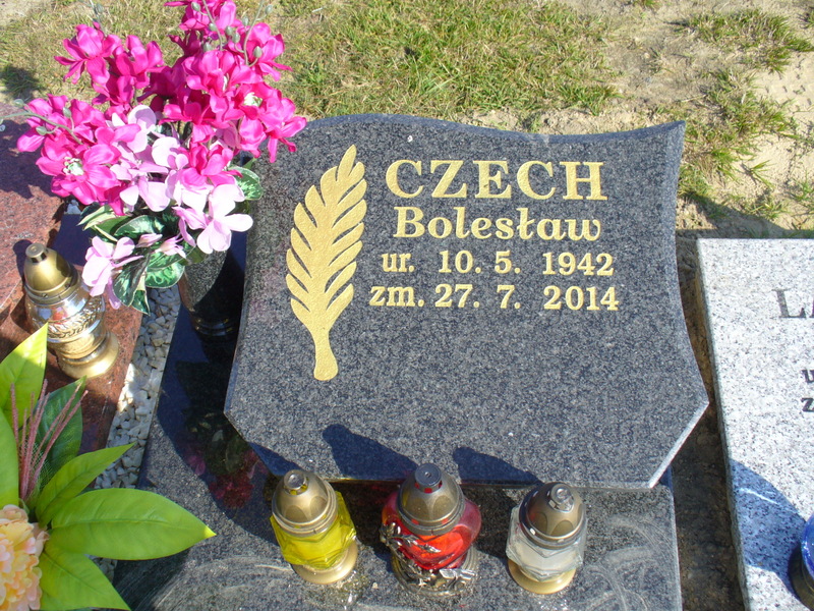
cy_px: 306
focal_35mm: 37
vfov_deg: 38.7
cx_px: 407
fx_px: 870
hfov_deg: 50.1
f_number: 5.6
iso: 80
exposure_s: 1/160
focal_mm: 6.1
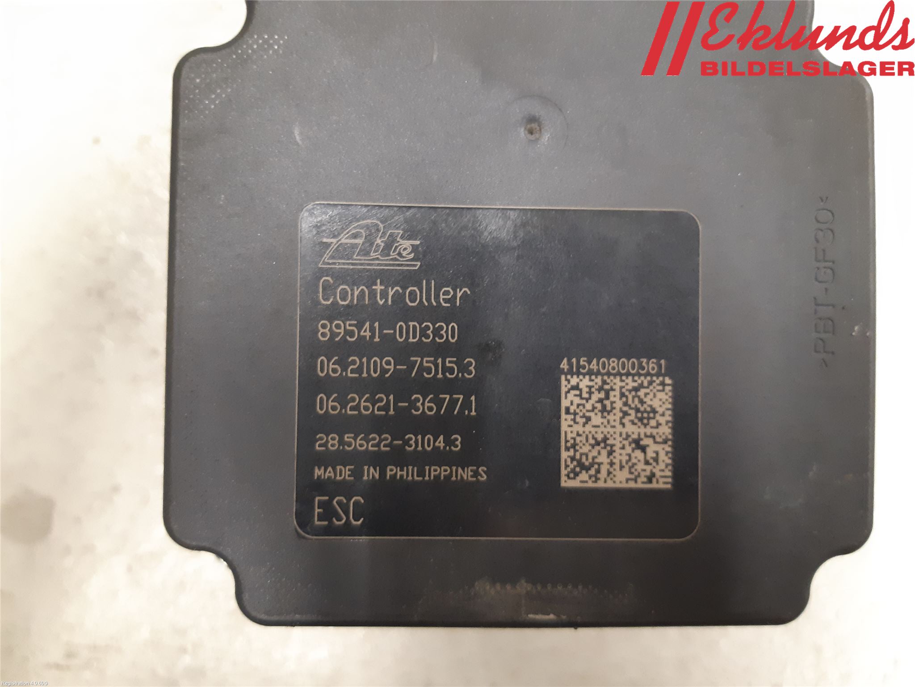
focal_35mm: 26
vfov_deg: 53.1
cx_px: 458
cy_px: 344
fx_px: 687
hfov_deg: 67.3
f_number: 1.7
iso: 320
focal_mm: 3.93
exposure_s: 1/25
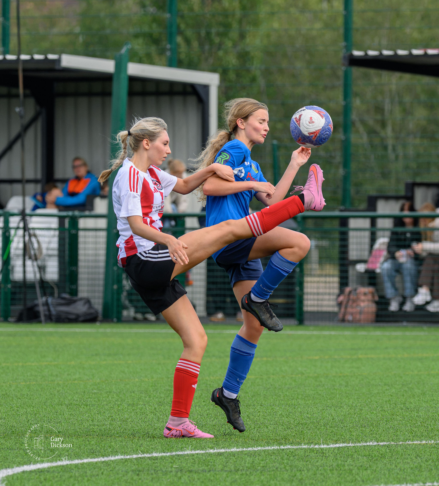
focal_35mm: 514
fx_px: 7785
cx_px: 313
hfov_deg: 3.2
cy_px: 224
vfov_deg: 3.6
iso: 900
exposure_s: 1/2000
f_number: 5
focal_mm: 220
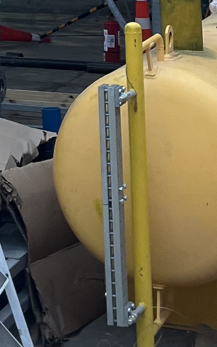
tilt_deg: +3.8
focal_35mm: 131
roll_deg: +0.6
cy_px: -216
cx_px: -159
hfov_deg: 9.6
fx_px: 1240
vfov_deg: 14.5
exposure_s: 1/50
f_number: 1.6
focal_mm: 5.1
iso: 80
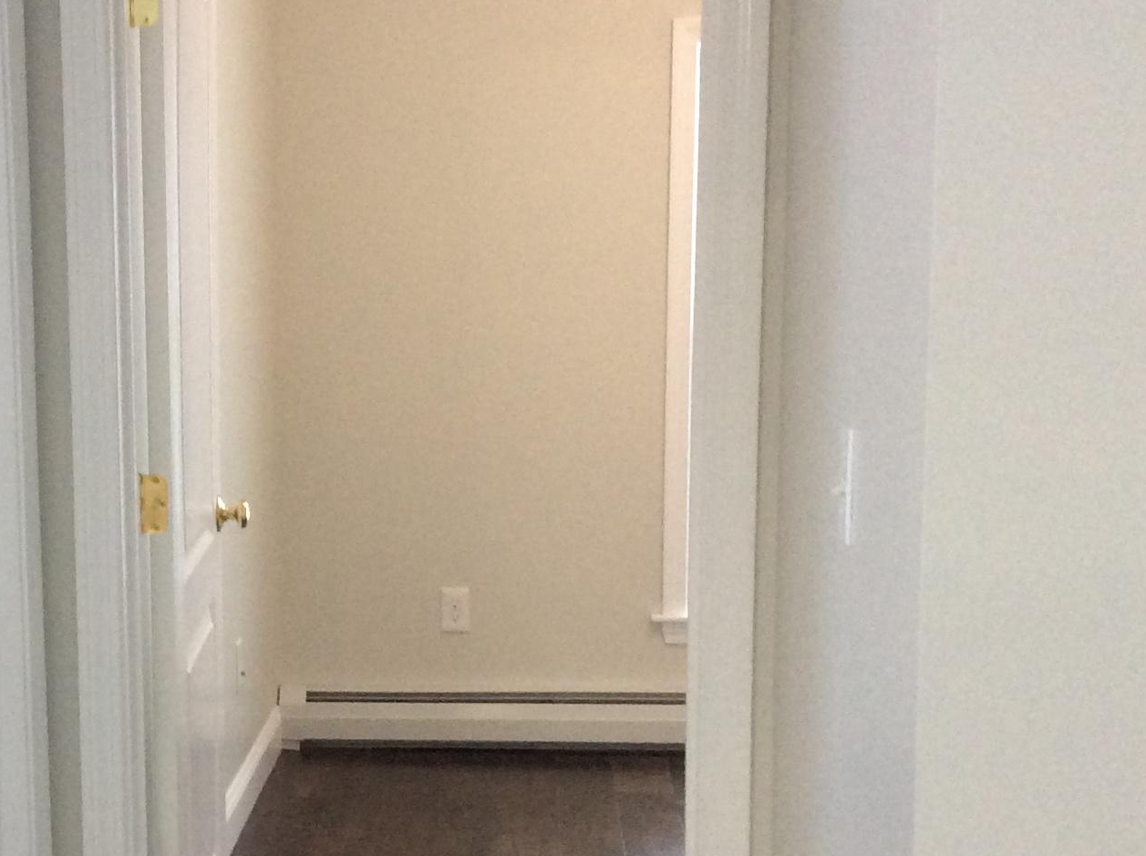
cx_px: 137
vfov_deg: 22.1
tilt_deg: -9.3
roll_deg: +0.5
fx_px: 2182
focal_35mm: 66
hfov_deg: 28.4
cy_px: 566
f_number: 2.4
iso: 100
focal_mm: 3.3
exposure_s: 1/24
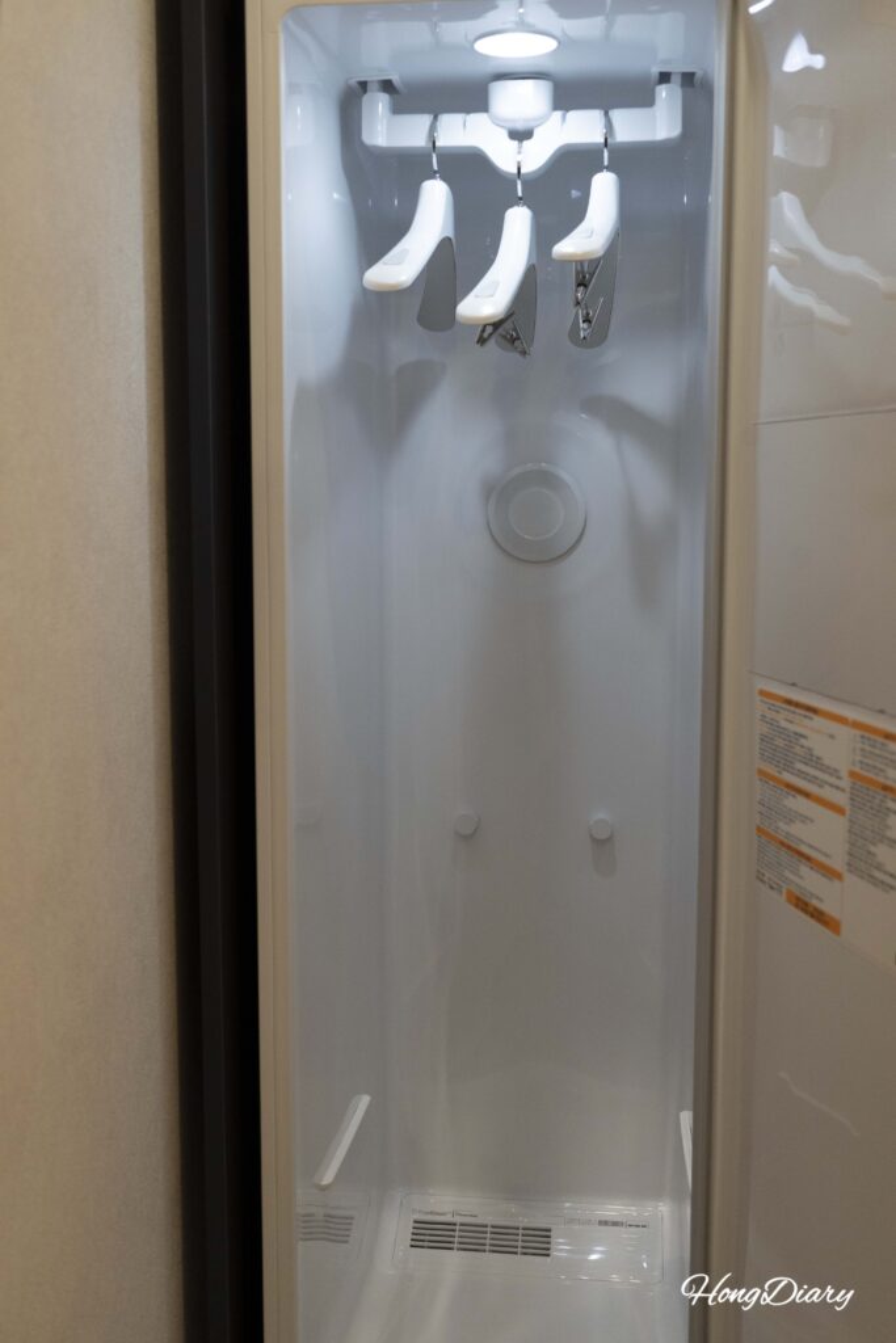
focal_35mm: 40
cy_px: 672
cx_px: 448
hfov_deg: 33.4
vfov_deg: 48.5
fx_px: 1493
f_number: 5
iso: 3200
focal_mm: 40
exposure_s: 1/160
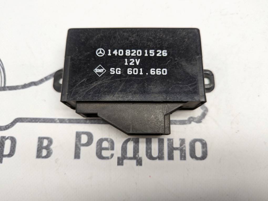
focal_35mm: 24
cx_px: 134
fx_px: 186
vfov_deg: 56.9
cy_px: 100
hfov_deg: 71.5
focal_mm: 6.81
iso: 72
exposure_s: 1/167
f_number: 1.85
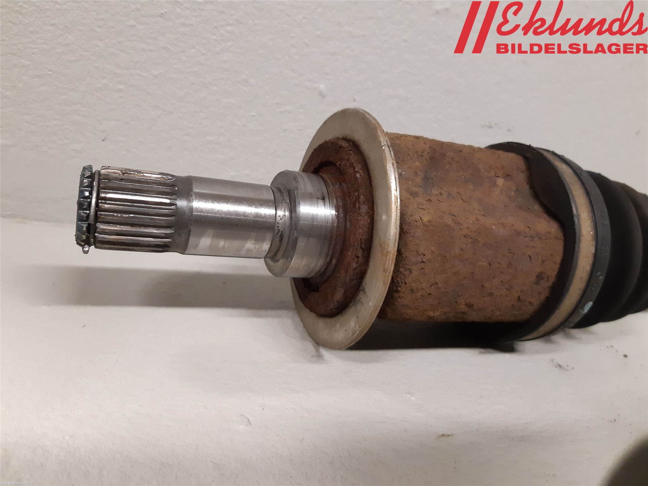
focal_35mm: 26
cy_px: 243
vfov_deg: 53.1
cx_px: 324
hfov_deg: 67.3
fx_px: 487
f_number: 1.7
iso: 320
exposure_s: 1/50
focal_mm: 3.93
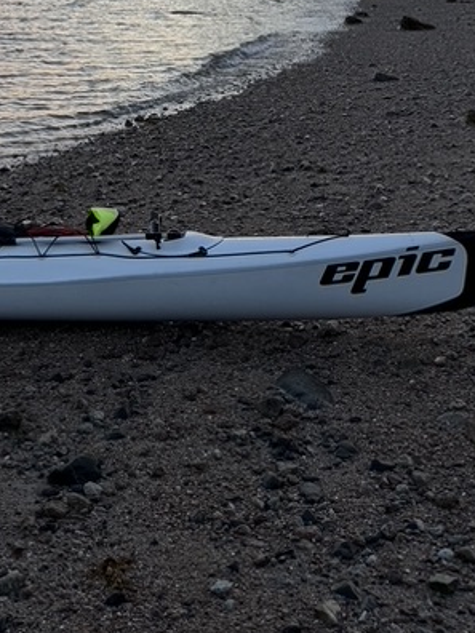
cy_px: -174
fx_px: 1134
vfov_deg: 26.7
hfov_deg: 22.2
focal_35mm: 62
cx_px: -66
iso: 80
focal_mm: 6.76
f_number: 1.78
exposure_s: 1/387
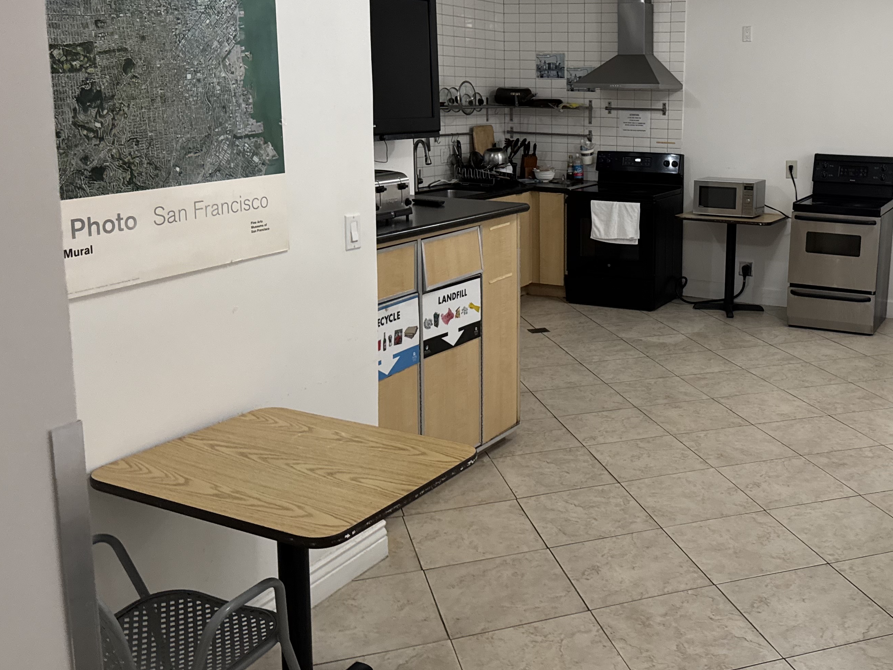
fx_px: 955
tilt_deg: -8.3
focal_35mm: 37
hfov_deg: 48.8
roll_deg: -1.3
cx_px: 631
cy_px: 248
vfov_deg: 38.4
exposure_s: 1/60
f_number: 1.78
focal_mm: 6.76
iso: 400
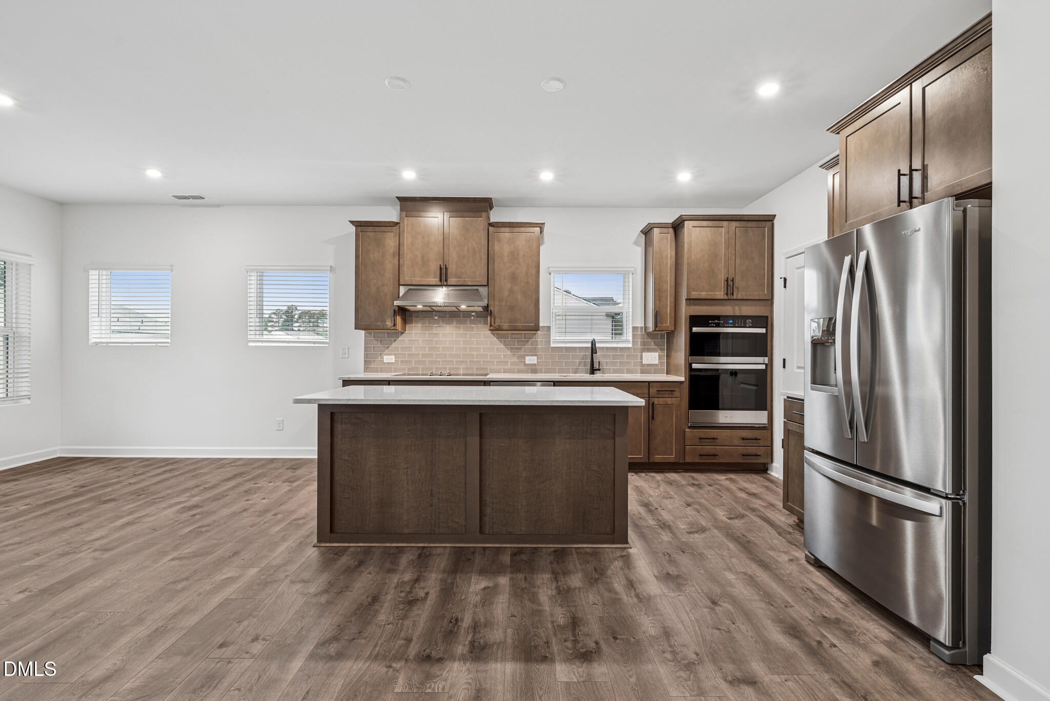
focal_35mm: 16
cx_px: 525
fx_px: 467
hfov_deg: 96.7
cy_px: 350
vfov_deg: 73.8
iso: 100
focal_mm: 16
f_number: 9
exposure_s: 1/1.67
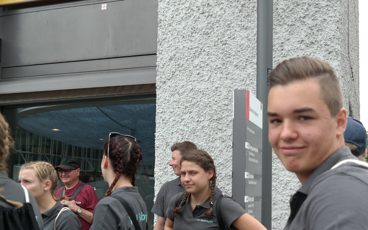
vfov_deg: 30.9
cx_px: 247
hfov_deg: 47.4
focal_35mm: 41
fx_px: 411
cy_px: 161
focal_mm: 18
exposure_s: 1/125
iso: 100
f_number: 4.5
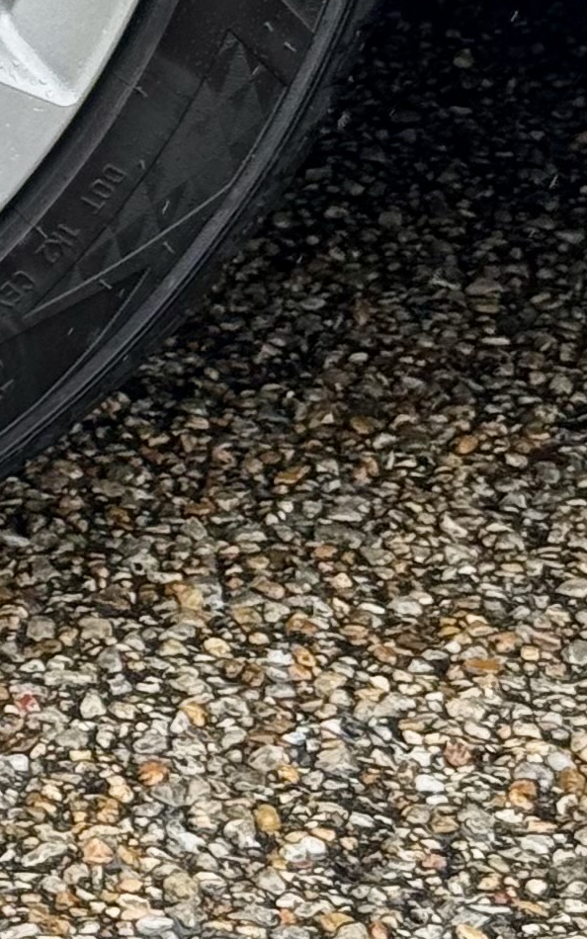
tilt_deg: -19.0
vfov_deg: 9.5
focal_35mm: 216
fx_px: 5527
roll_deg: -1.4
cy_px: -313
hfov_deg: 5.9
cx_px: -714
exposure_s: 1/900
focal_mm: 6.76
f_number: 1.78
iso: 64
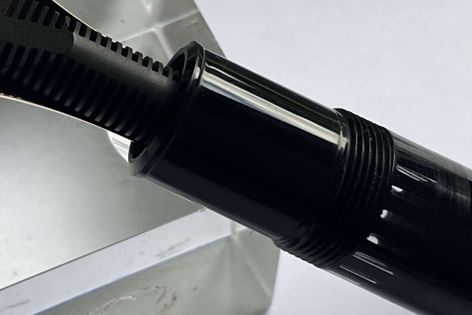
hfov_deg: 30.4
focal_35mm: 66
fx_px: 865
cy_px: 124
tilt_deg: -59.5
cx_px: 186
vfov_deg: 20.6
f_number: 1.8
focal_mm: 3
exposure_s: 1/122
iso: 16
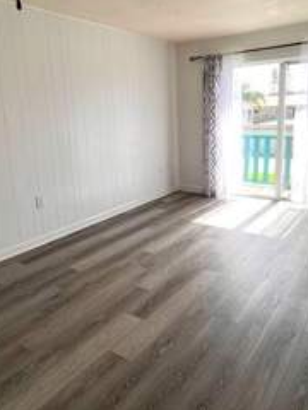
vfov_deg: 63.2
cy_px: 179
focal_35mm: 28
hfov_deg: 49.7
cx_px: 154
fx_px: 332
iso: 32
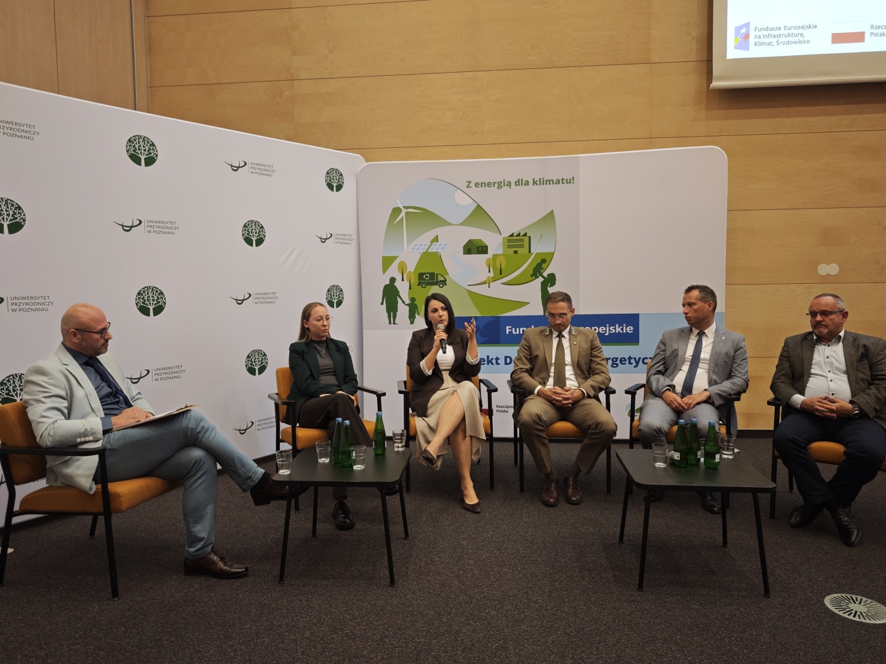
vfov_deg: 58.9
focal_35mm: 23
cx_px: 443
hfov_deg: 73.9
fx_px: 589
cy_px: 332
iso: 320
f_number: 1.62
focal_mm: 6.55
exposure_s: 1/51.7
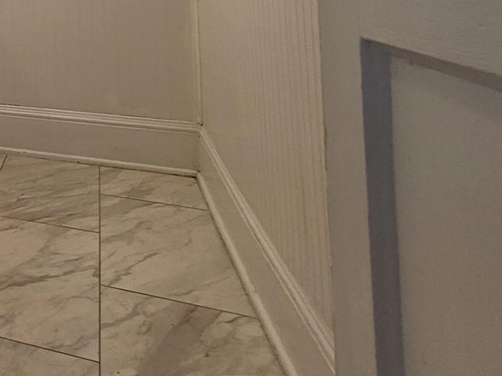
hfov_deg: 28.5
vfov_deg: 31.2
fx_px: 580
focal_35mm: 40
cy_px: -55
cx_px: -262
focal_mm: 1.74
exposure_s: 1/60
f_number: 2.2
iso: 80
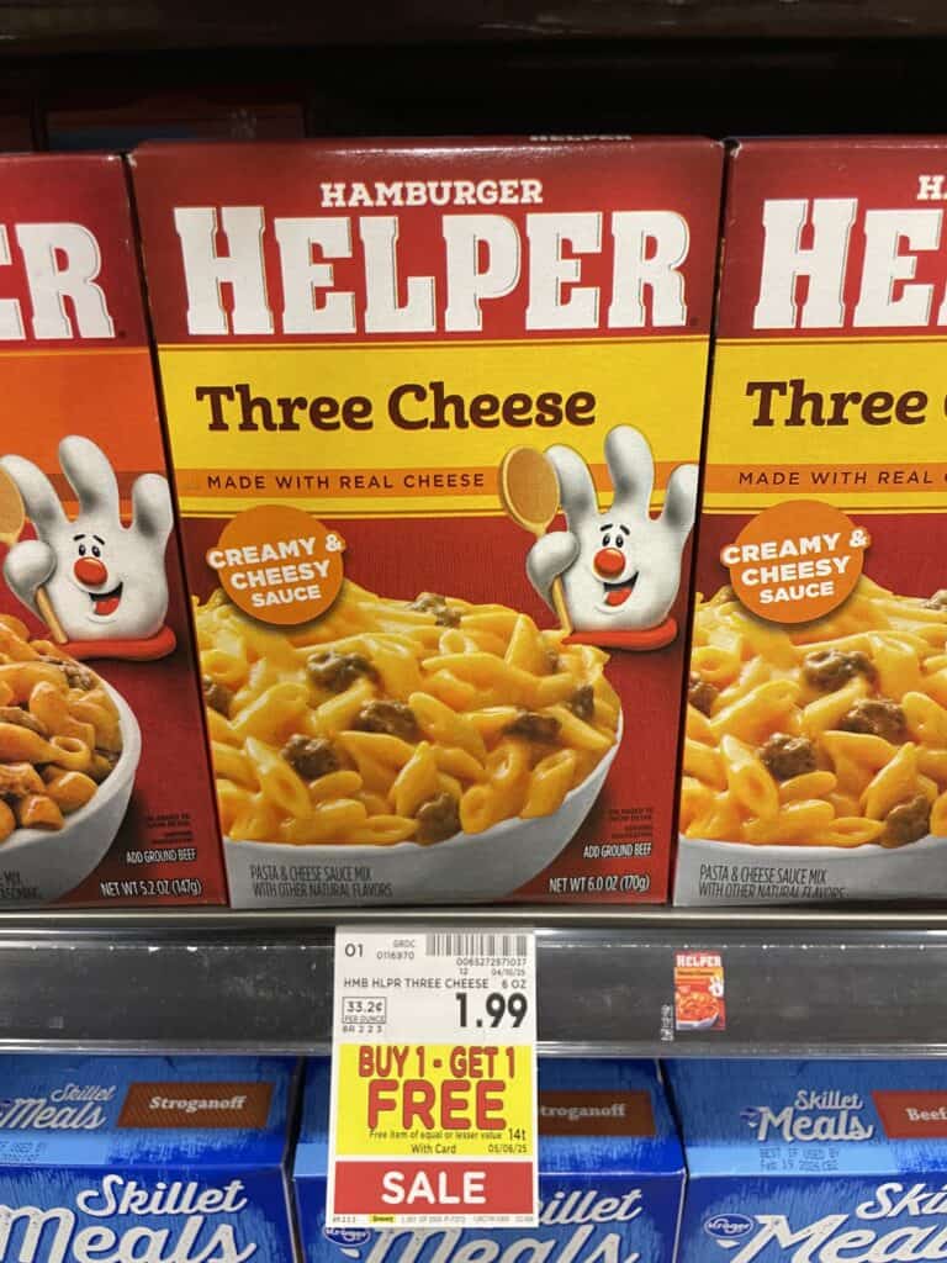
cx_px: 474
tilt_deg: -24.1
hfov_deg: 53.1
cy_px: 632
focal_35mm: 26
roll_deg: +0.5
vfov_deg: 67.3
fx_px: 948
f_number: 1.6
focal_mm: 4.2
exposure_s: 1/44
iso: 160
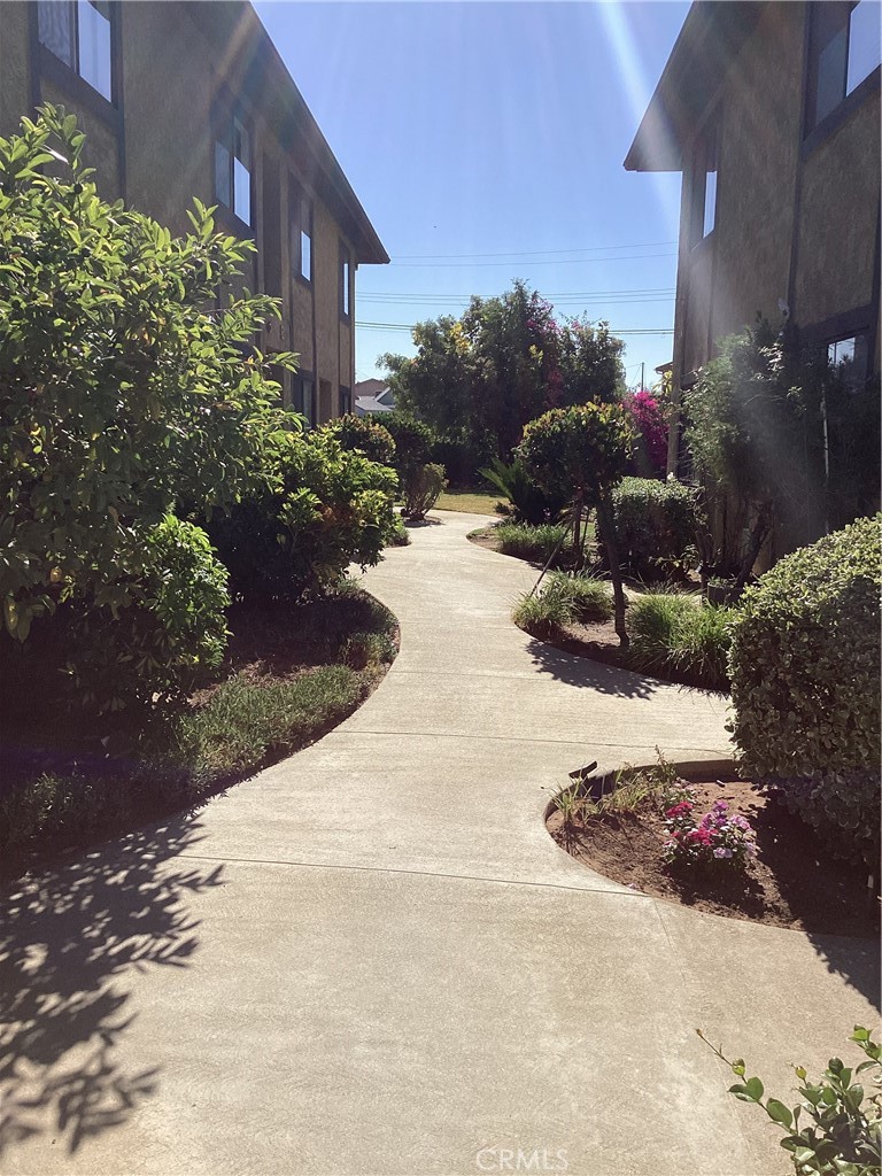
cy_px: 588
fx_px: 1053
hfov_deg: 45.4
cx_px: 441
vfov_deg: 58.4
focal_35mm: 31
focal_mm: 3.3
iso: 25
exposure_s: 1/1894
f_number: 2.4
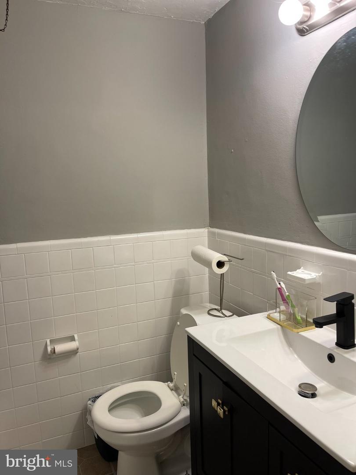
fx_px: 357
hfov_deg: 53.1
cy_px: 238
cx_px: 178
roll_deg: +2.1
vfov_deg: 67.3
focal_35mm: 26
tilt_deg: -7.4
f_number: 1.6
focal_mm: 5.1
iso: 80
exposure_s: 1/60
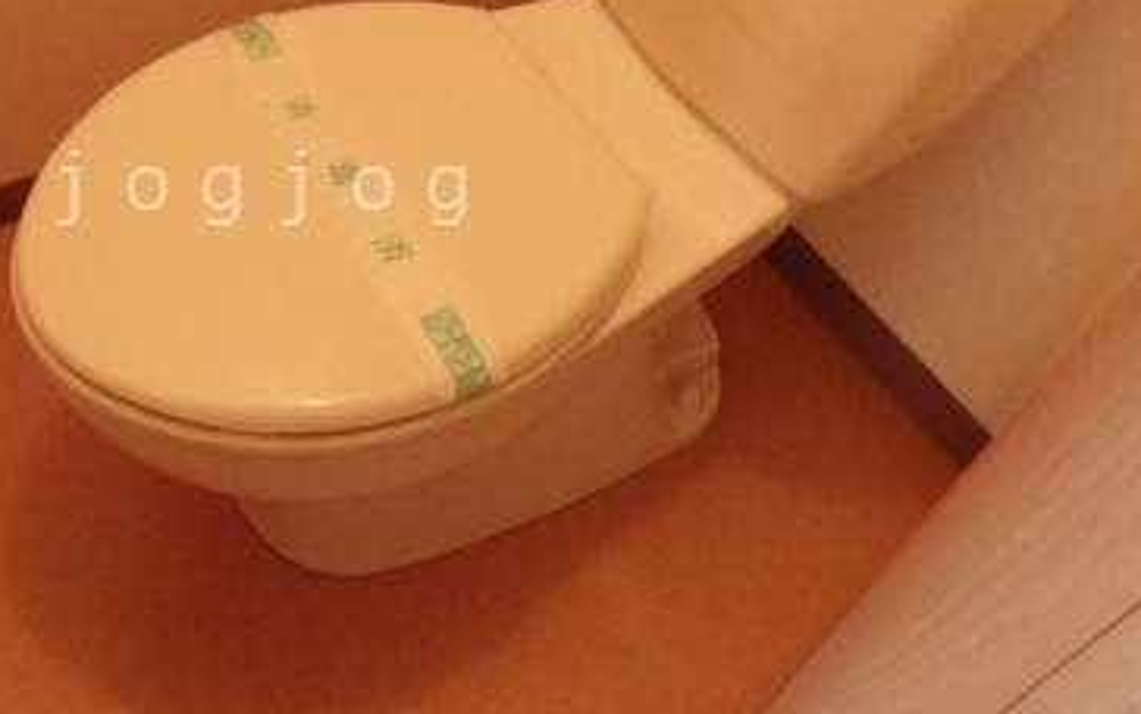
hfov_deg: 46.3
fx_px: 1276
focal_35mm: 41
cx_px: 270
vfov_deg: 30.8
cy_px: 188
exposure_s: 1/45
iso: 800
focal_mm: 4
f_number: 3.1
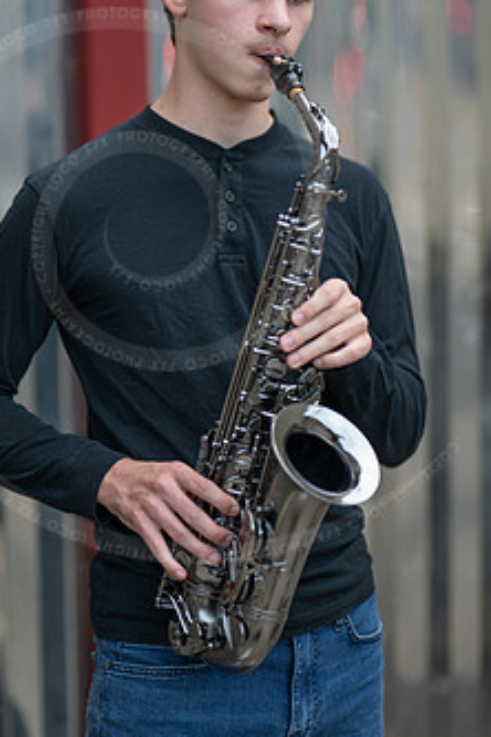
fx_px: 2353
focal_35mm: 115
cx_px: 175
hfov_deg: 11.9
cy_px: 277
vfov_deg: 17.8
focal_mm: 85
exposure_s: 1/320
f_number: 1.2
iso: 250
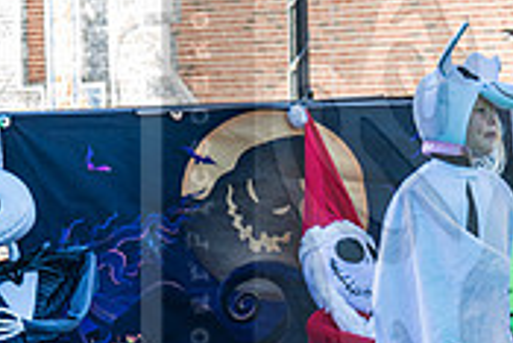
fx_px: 3551
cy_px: 143
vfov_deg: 5.5
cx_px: 686
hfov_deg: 8.1
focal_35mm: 249
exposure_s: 1/200
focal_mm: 60
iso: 180
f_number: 5.6
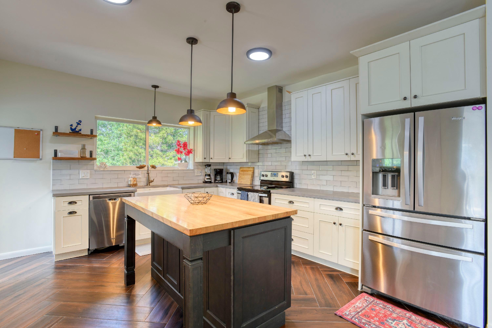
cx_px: 246
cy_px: 164
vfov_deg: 70.4
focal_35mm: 17
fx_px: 232
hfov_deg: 93.3
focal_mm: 17
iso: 200
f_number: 13
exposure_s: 1/13
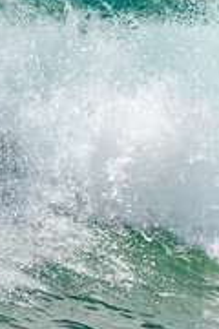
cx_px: -291
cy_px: 47
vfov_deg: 0.6
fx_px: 32437
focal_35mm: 3555
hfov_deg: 0.4
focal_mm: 800
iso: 1000
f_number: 11
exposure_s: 1/2000
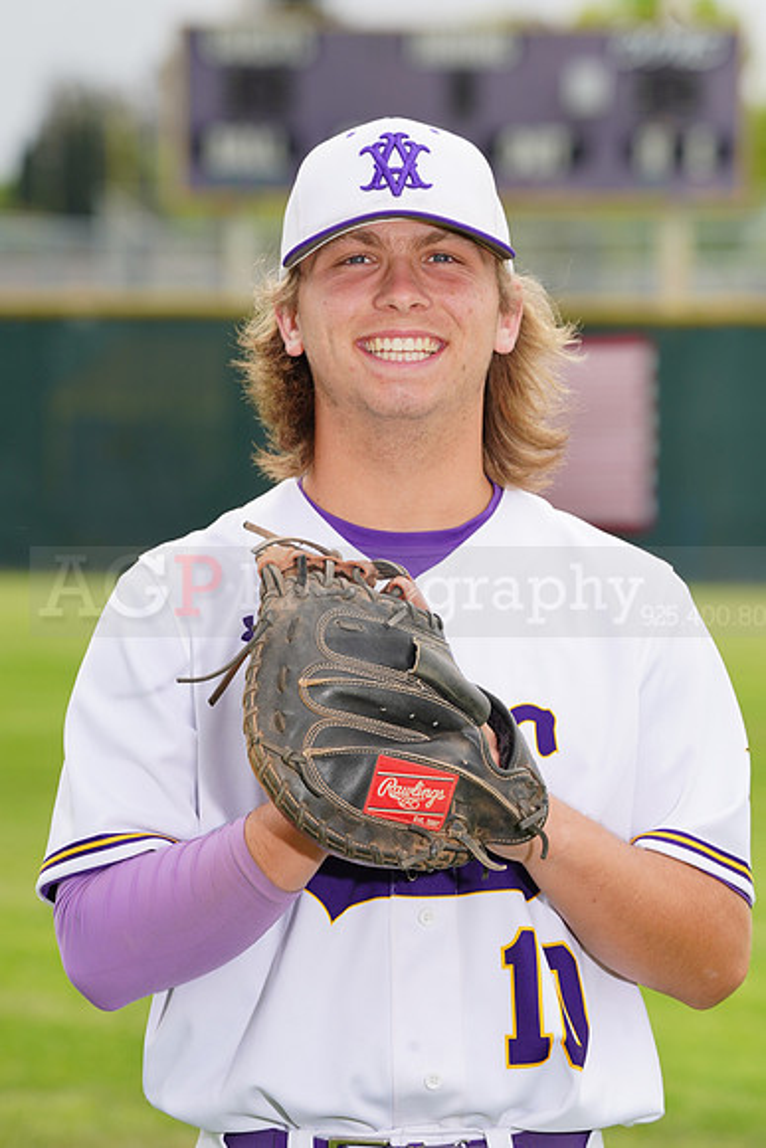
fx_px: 7974
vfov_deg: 8.2
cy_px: 574
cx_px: 383
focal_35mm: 250
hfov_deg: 5.5
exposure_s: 1/250
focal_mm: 250
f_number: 9
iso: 200
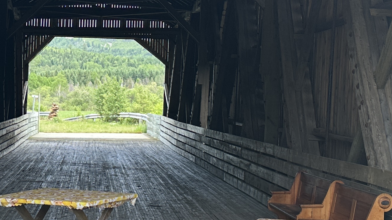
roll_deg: -0.3
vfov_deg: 15.1
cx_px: 93
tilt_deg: -2.6
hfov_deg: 26.2
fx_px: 831
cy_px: 130
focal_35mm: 80
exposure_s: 1/791
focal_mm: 6.86
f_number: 1.78
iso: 80
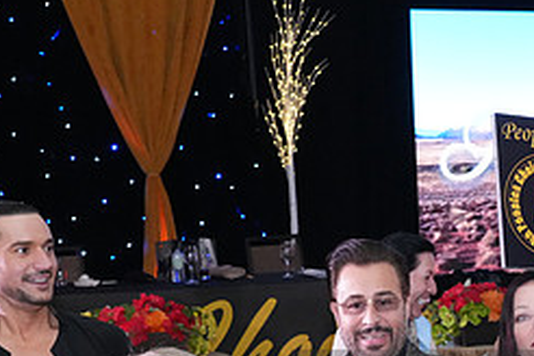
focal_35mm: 85
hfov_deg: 23.0
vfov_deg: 15.6
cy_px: 407
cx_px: 527
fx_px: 1261
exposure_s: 1/250
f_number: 7.1
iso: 8000
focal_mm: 36
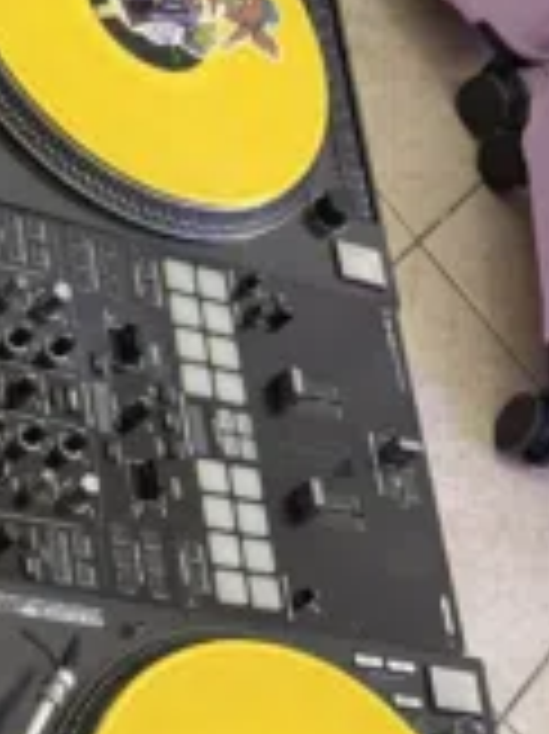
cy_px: 621
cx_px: 234
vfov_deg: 16.5
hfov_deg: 12.5
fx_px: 2499
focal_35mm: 118
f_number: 1.78
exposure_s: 1/33
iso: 320
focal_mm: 6.76
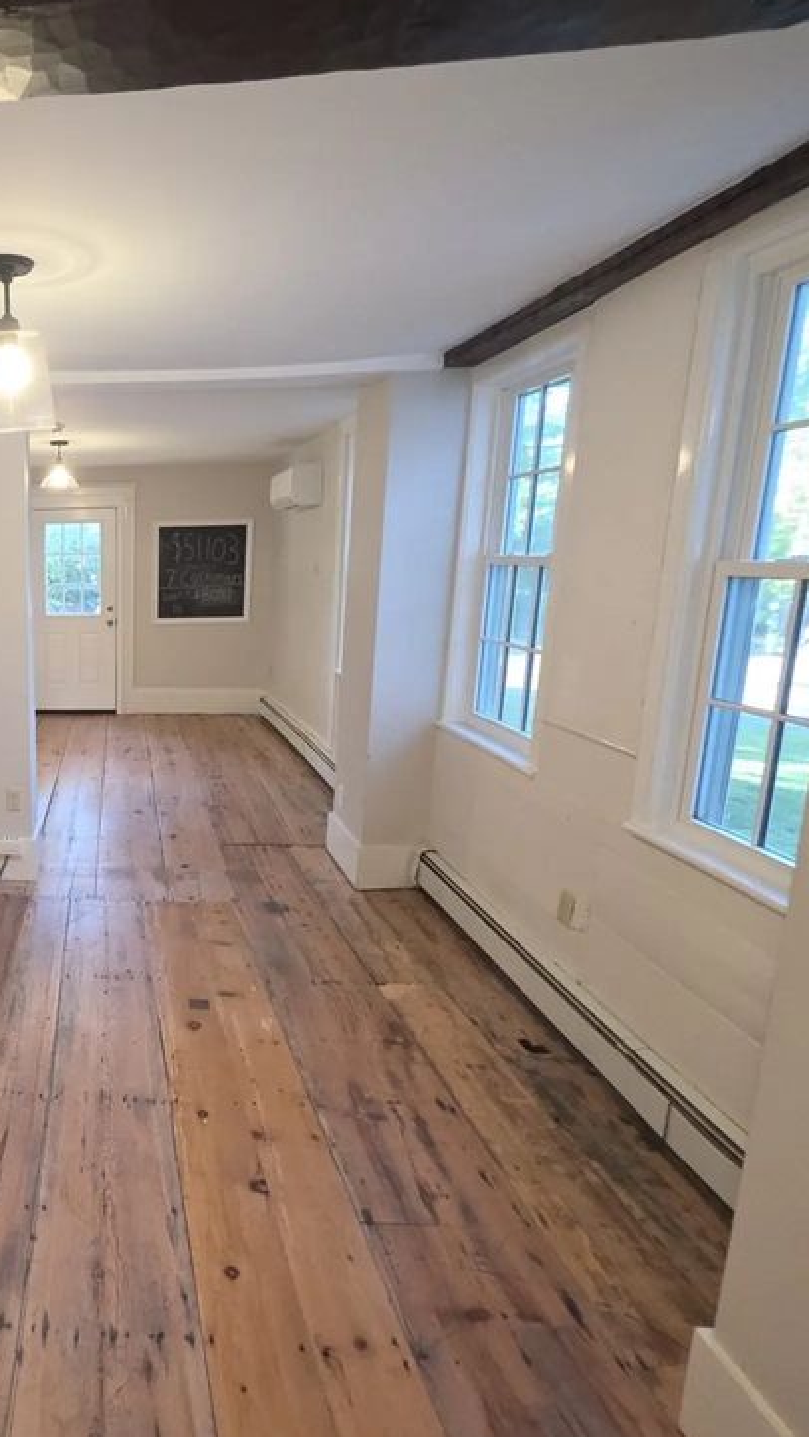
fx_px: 762
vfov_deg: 86.6
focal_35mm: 20
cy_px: 729
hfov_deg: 47.4
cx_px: 18
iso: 160
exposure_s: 1/60
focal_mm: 2.2
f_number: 1.9
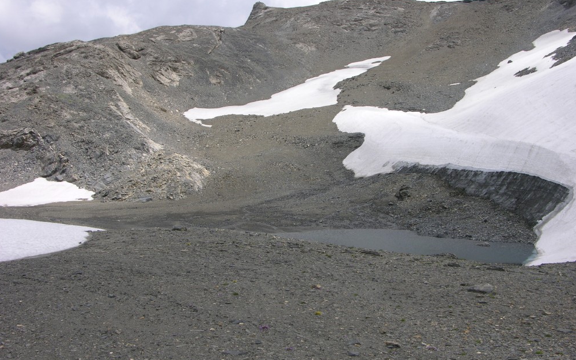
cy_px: 172
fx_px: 597
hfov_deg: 51.5
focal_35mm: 38
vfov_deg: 33.6
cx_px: 292
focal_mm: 8.9
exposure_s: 1/245
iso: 50
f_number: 7.1
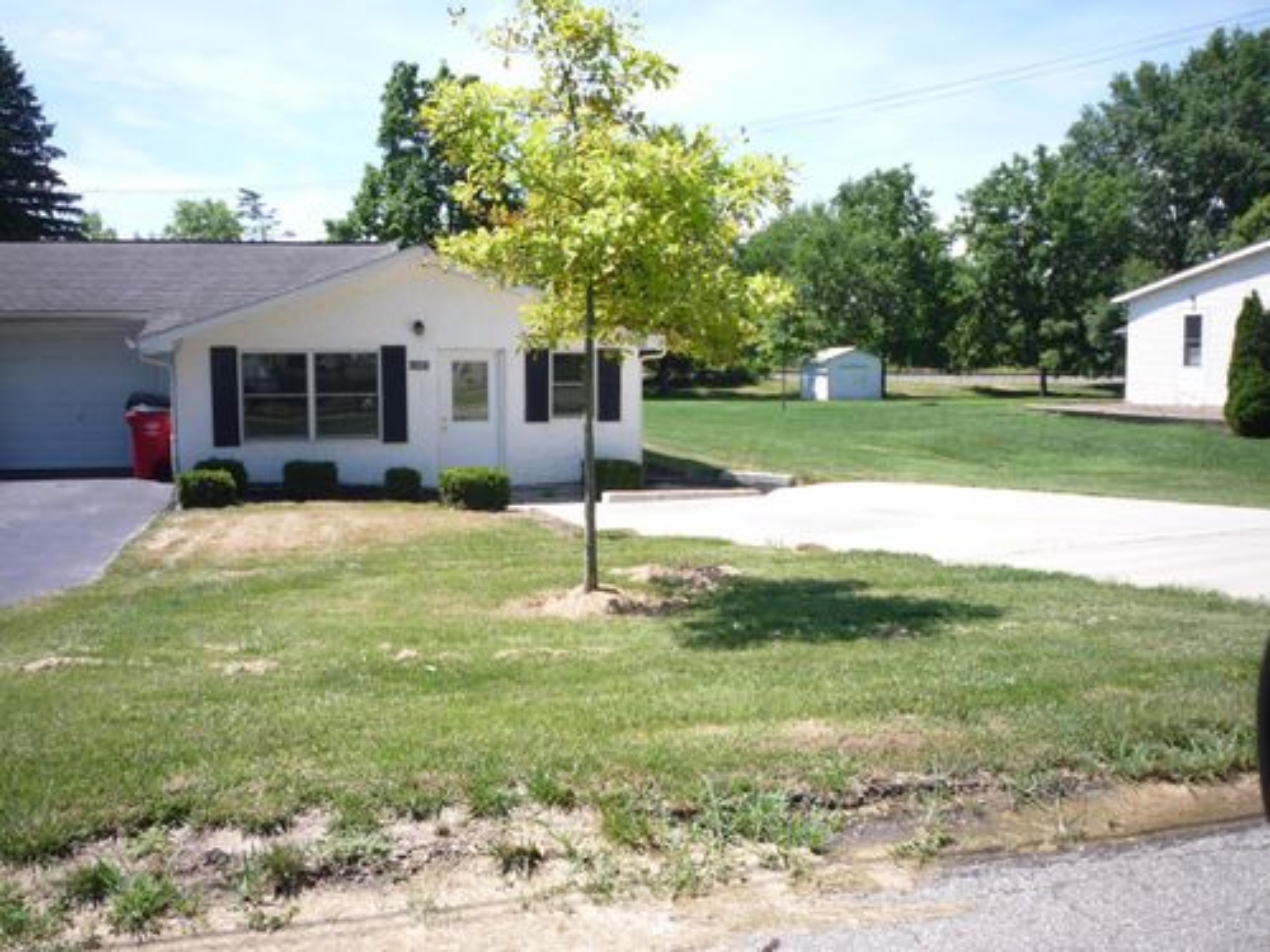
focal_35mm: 32
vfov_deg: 44.2
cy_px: 476
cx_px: 635
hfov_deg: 56.8
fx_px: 1174
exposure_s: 1/500
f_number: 3.5
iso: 100
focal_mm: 5.2
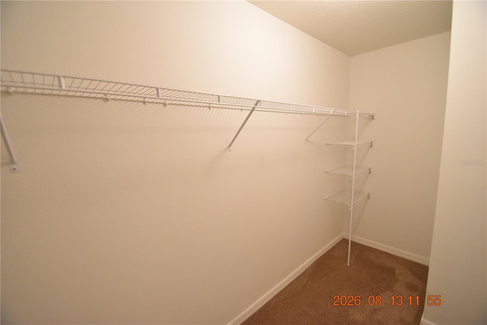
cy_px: 162
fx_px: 203
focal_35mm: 15
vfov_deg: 77.3
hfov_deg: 100.4
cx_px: 244
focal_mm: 10
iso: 3200
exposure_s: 1/60
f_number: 3.5
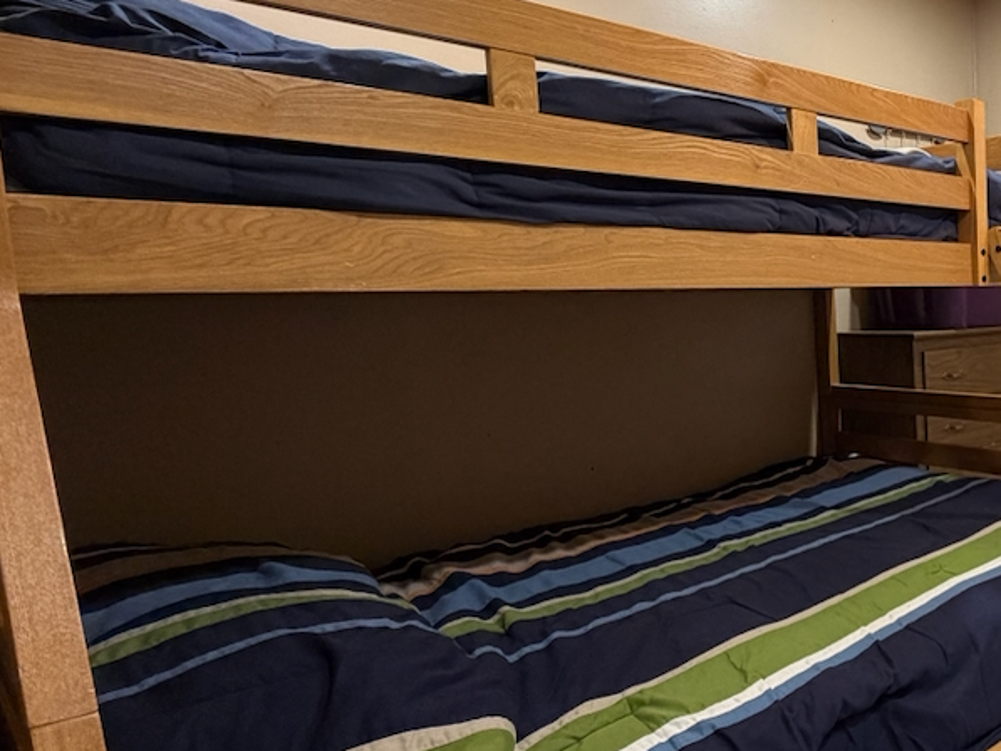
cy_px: 372
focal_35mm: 30
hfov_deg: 48.3
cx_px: 1021
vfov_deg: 46.8
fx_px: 868
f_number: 2.2
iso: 250
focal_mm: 2.22
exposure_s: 1/60
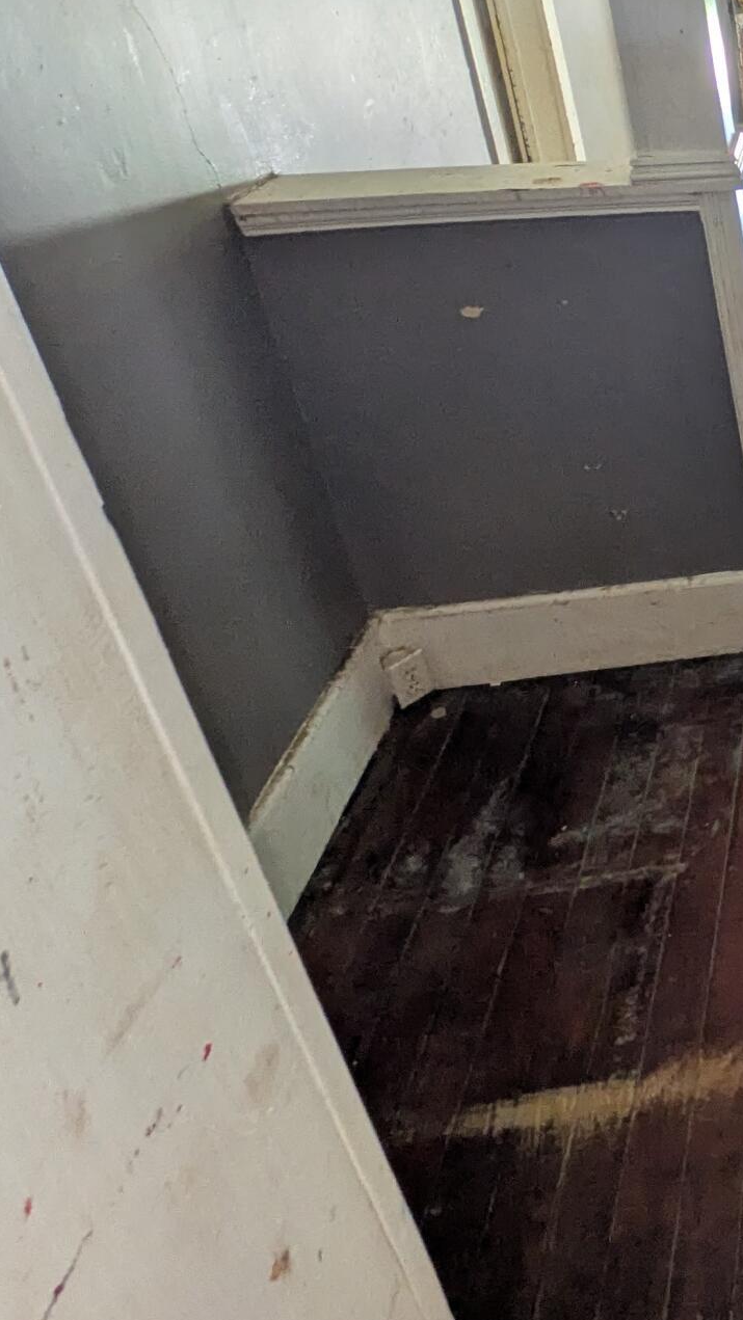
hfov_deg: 23.8
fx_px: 1261
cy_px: 411
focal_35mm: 36
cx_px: 1191
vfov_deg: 53.9
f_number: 2.2
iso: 103
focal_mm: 1.83
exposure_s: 1/30
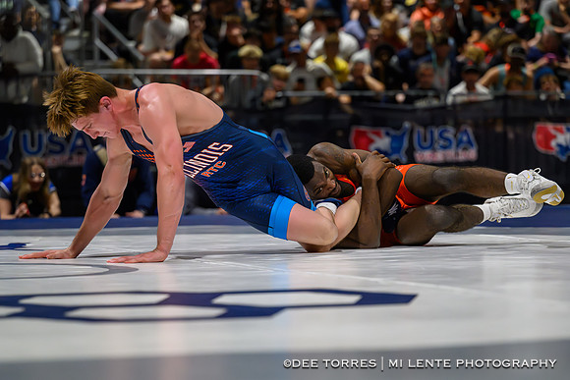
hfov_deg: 15.3
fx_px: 2116
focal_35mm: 134
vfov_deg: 10.3
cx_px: 281
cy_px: 222
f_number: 2.8
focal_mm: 110
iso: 7200
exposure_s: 1/1000
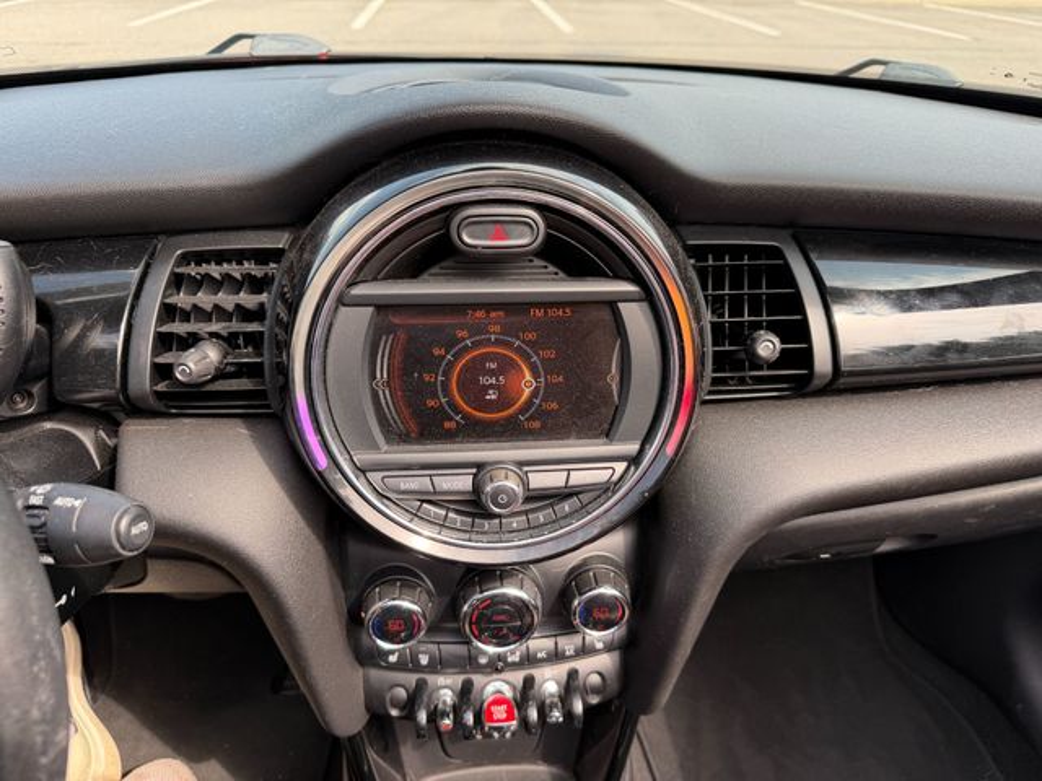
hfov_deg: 71.6
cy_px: 390
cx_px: 521
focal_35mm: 24
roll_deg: -0.8
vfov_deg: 56.8
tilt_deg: -31.4
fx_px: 722
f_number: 1.78
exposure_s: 1/450
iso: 80
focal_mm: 6.76
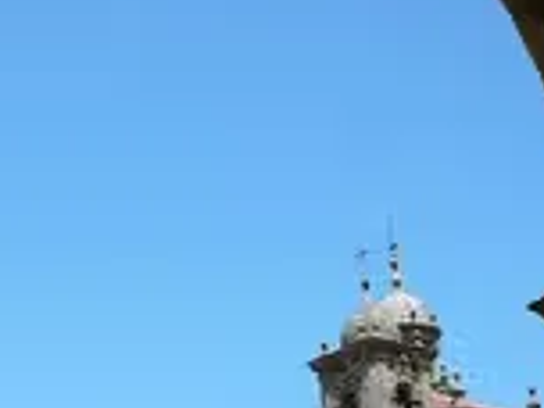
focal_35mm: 115
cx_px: -140
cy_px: 428
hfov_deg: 16.3
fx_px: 1807
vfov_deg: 12.7
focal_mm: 5.2
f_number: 2.8
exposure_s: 1/800
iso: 80
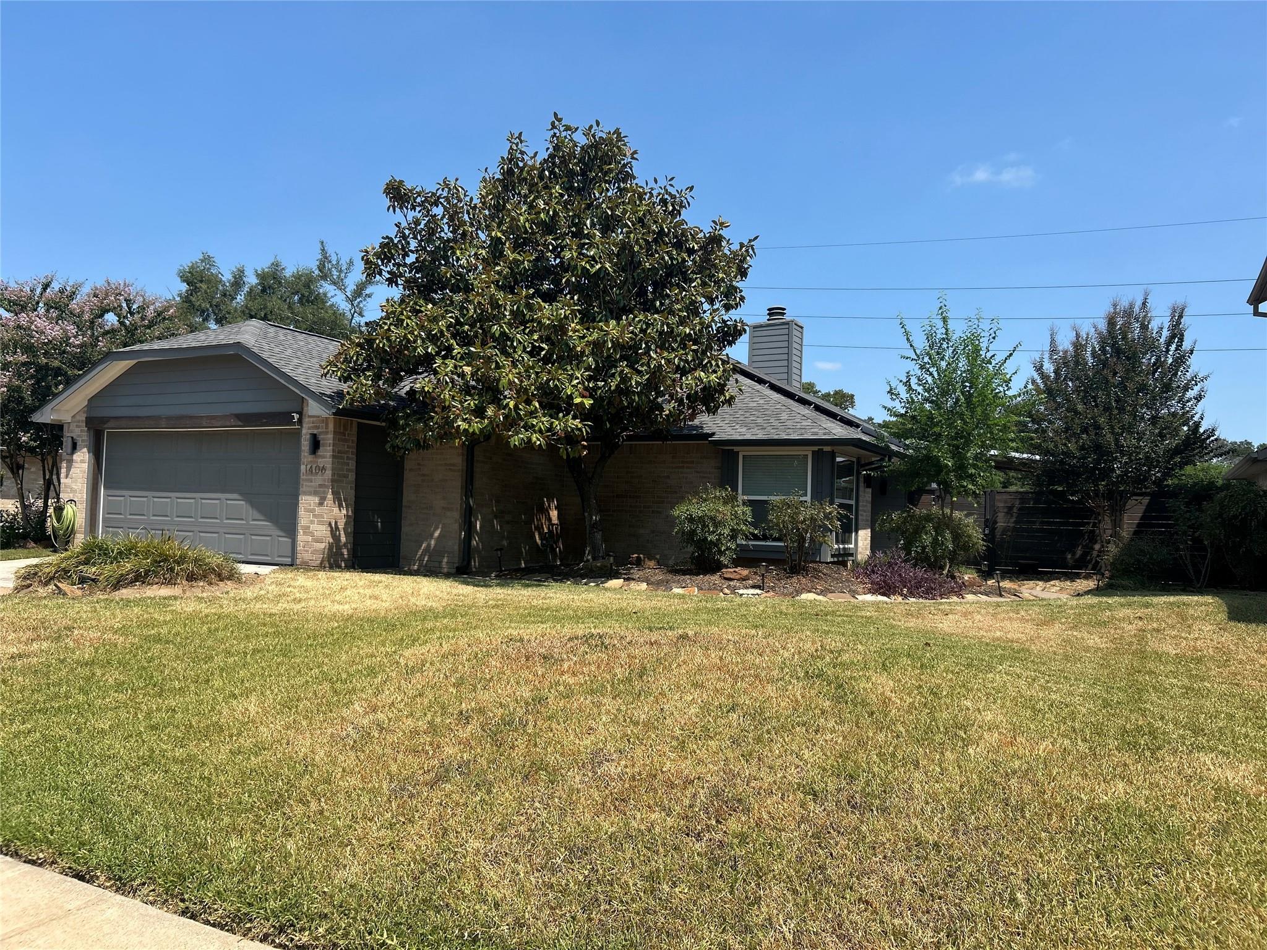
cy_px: 475
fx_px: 952
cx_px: 634
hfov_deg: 67.3
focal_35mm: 26
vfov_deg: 53.1
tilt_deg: +2.7
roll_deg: -1.8
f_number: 1.5
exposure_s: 1/3571
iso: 50
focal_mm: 5.7
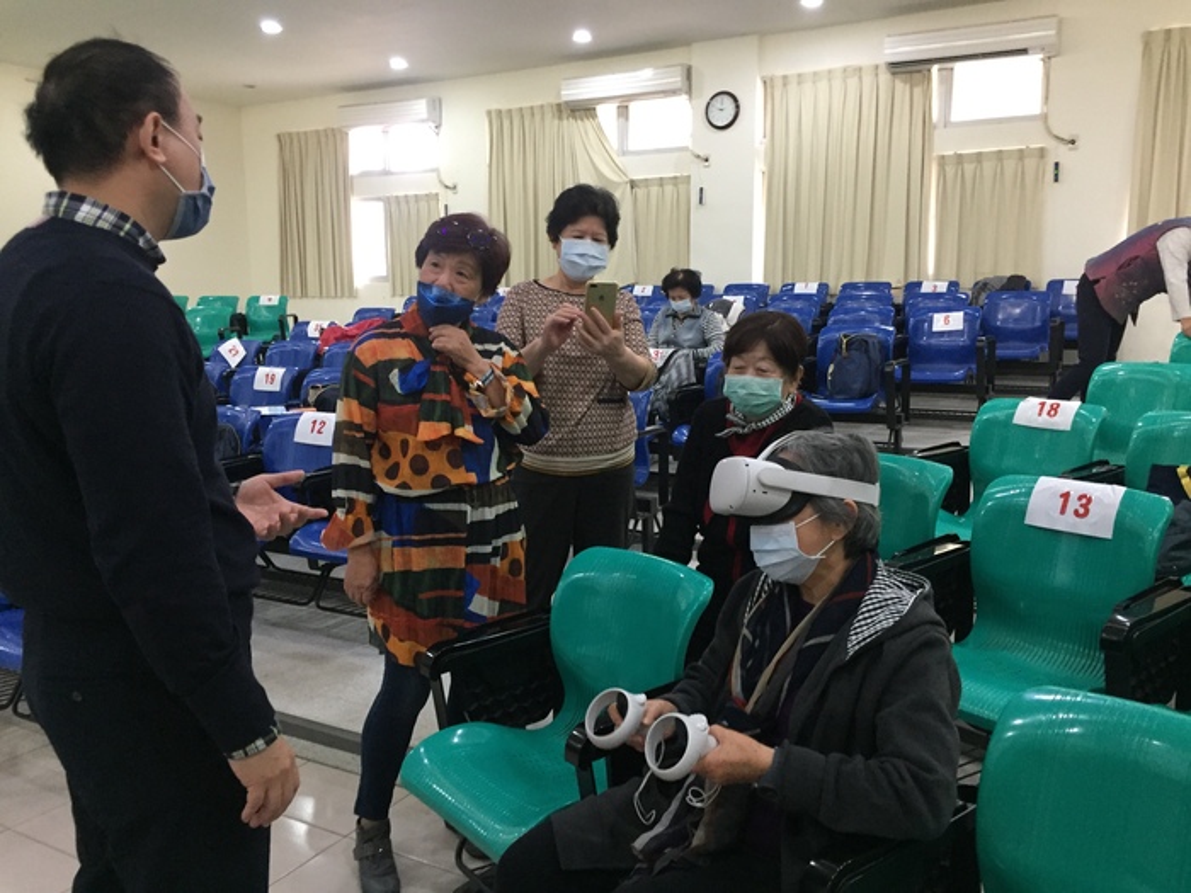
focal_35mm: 29
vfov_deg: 48.2
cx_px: 596
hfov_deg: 61.7
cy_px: 446
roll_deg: -0.7
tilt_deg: -7.4
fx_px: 998
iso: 200
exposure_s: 1/30
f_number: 2.2
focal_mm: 4.15
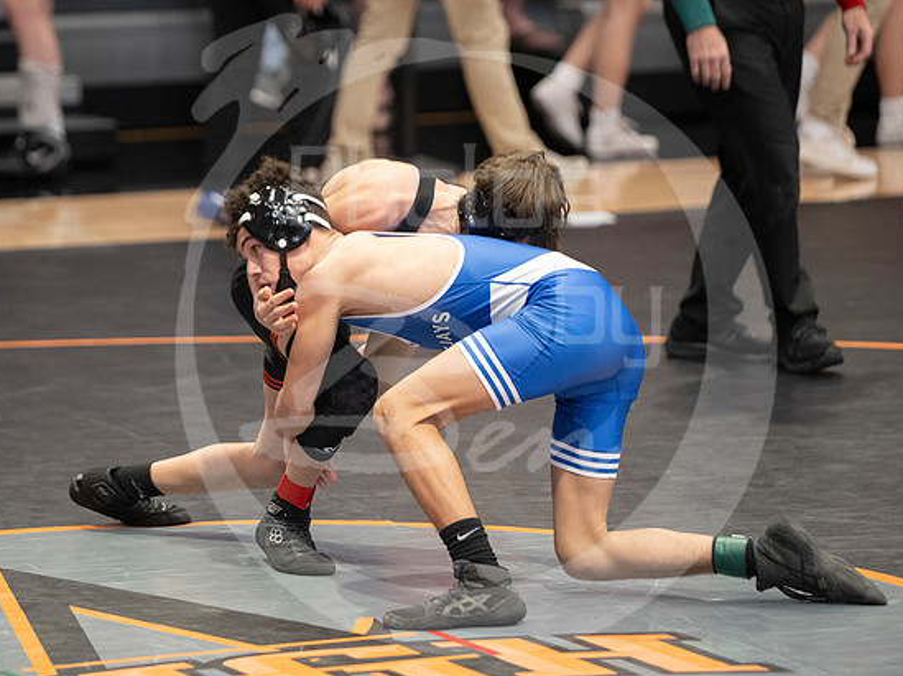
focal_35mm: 258
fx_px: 6726
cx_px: 356
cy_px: 310
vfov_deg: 5.8
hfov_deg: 7.7
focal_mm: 165
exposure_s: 1/1000
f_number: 2.8
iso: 3200
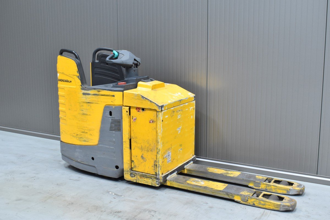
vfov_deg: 31.9
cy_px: 110
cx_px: 165
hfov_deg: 46.4
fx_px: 385
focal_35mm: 42
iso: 1600
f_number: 6.3
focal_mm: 28
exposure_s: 1/30
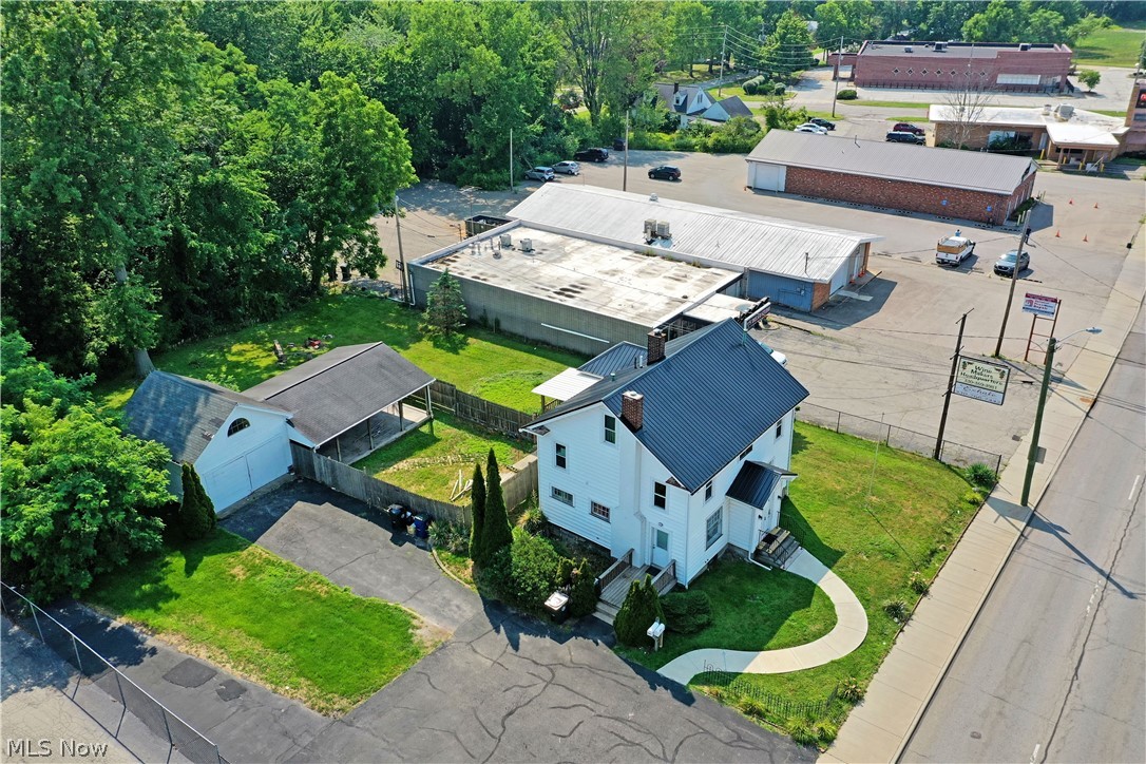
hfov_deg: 65.5
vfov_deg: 46.4
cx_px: 573
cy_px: 382
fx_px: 891
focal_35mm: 28
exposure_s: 1/400
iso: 100
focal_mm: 10.26
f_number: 5.6
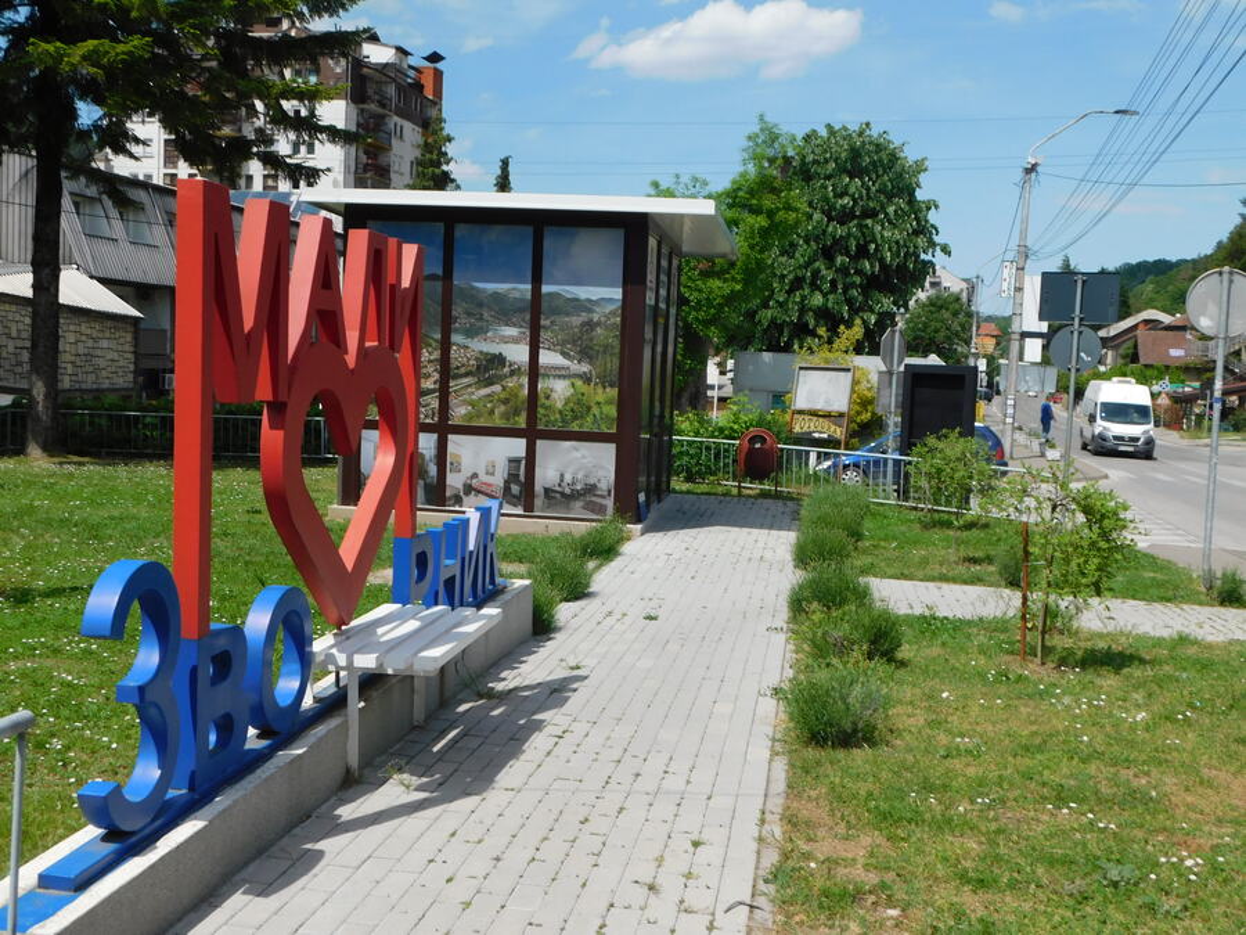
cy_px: 468
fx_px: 1296
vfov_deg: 39.7
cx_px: 623
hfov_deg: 51.4
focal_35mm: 36
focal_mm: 6.3
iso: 125
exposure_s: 1/500
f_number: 7
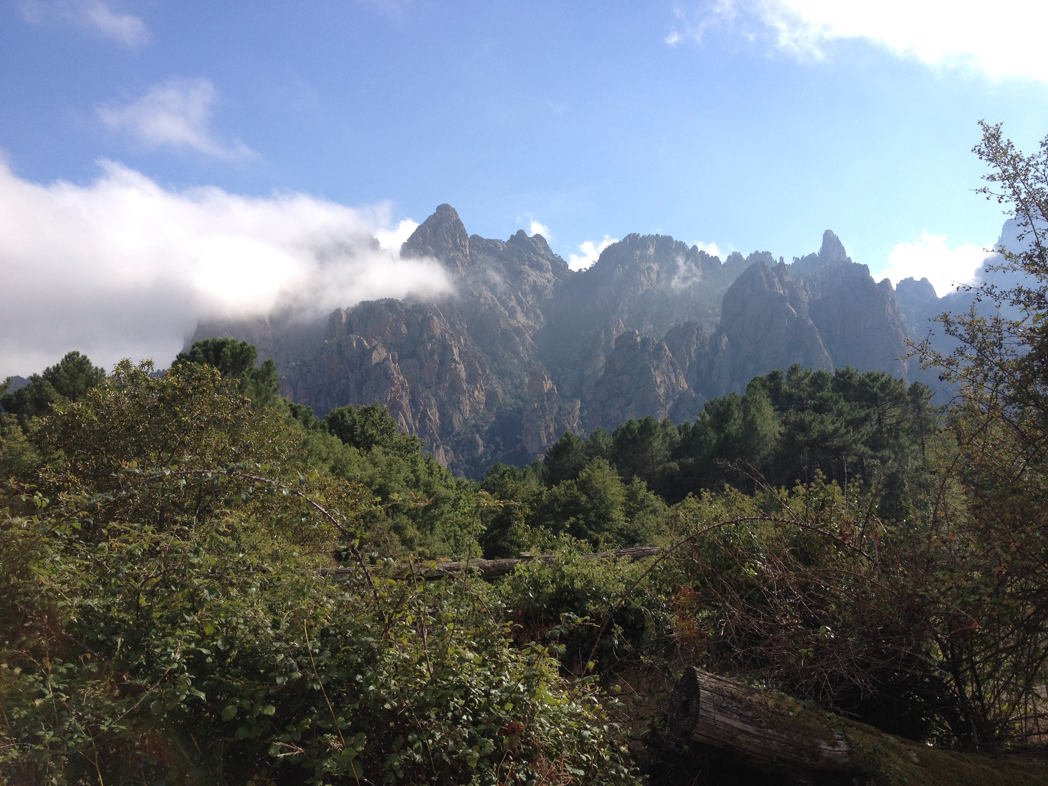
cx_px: 524
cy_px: 393
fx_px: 1060
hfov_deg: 52.6
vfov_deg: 40.7
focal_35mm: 35
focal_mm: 4.28
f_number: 2.4
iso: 64
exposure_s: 1/1416
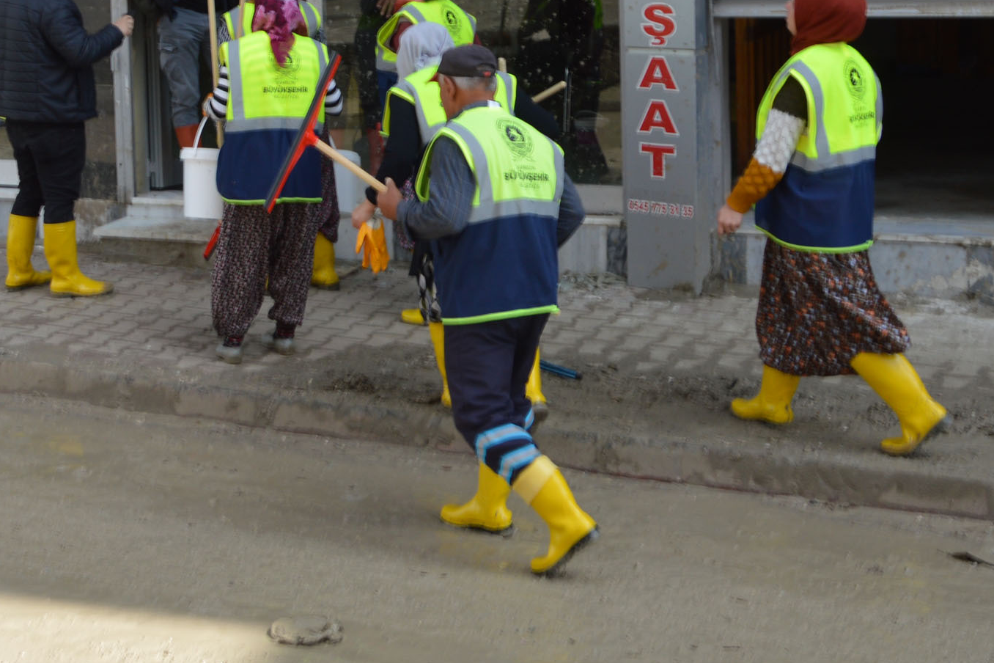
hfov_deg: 28.7
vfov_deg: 19.5
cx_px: 228
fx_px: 1905
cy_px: 121
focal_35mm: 69
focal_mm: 22
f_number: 7.1
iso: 100
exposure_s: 1/200
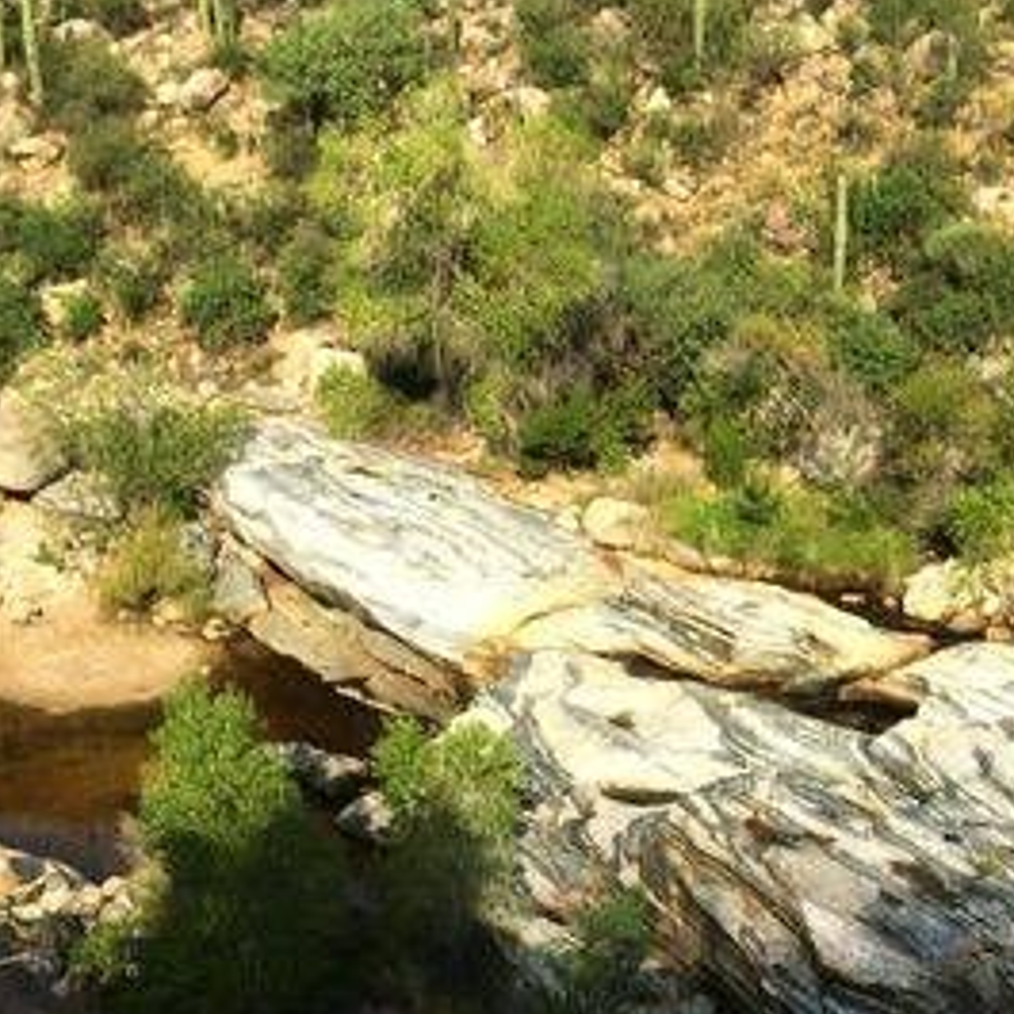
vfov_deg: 29.5
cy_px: 597
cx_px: 865
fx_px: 1922
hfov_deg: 28.7
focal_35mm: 58
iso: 25
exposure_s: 1/1350
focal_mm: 4.15
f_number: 2.2
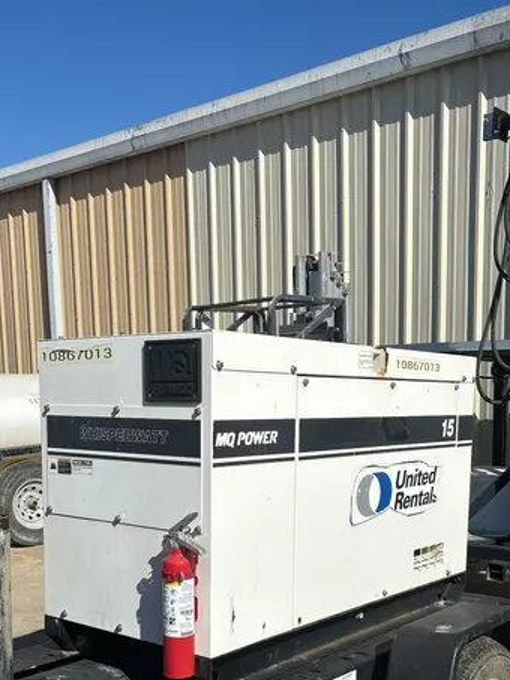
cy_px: 513
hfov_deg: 34.3
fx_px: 826
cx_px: 242
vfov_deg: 43.3
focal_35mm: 42
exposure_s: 1/7194
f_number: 1.6
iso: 50
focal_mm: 5.96
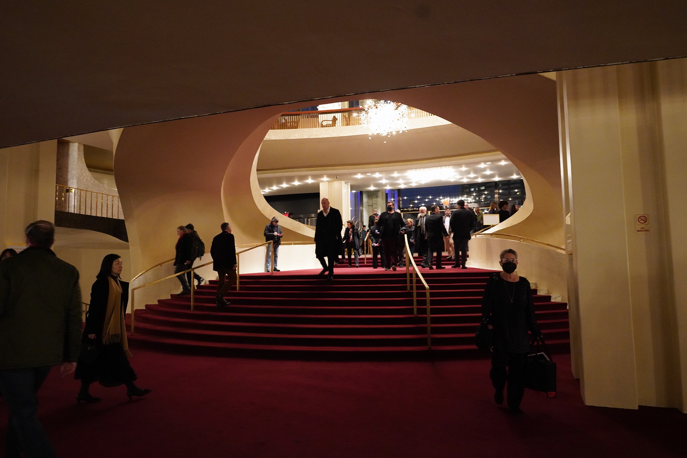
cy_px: 229
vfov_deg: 53.1
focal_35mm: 24
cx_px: 344
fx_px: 458
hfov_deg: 73.7
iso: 8000
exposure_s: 1/80
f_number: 4
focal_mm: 24
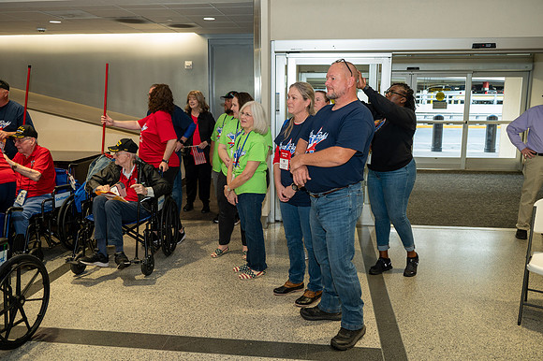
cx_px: 272
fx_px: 475
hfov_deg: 59.5
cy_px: 180
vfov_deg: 41.7
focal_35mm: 32
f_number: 4.8
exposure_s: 1/40
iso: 1100
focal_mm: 31.5
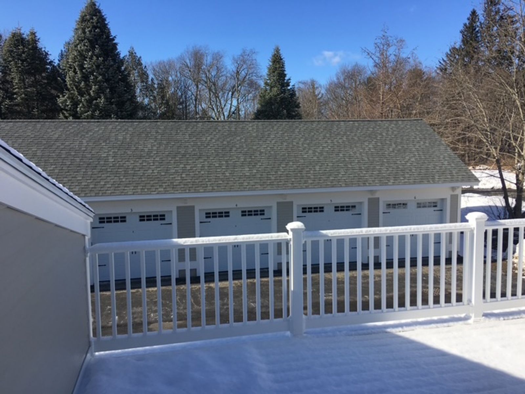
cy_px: 197
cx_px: 262
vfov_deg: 48.2
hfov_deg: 61.7
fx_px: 440
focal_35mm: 29
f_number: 2.2
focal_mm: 4.15
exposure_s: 1/1350
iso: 25
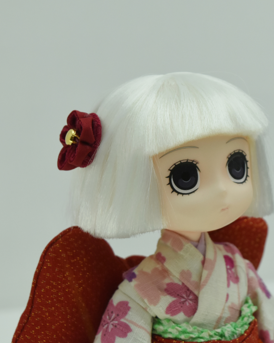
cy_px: 171
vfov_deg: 16.5
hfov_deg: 13.2
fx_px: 1183
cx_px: 174
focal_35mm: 117
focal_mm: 55
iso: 640
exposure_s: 1/400
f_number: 8
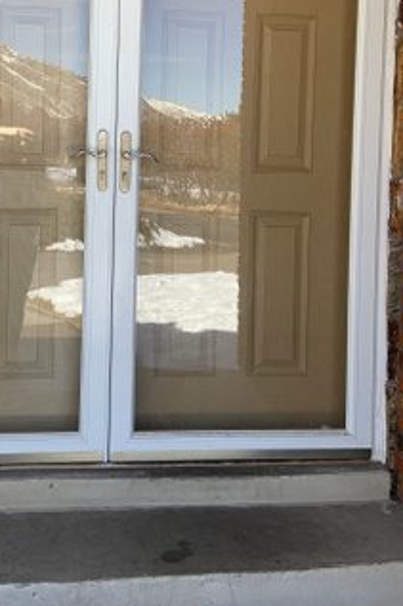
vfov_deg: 46.3
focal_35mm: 41
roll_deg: -0.5
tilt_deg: +0.0
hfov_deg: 32.0
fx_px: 689
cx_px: 101
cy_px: 176
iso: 25
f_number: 1.8
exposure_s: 1/505
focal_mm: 4.25
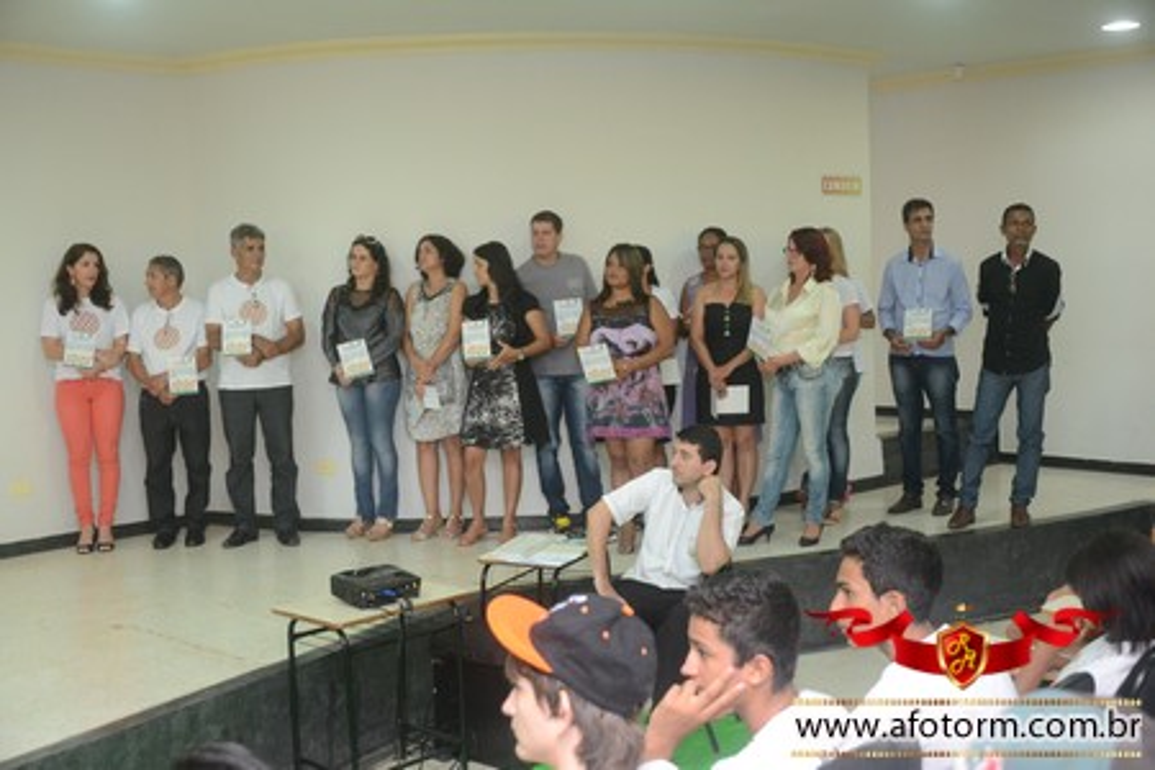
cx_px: 578
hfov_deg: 46.4
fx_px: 1347
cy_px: 385
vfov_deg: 31.9
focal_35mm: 42
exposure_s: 1/60
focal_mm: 28
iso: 1600
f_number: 4
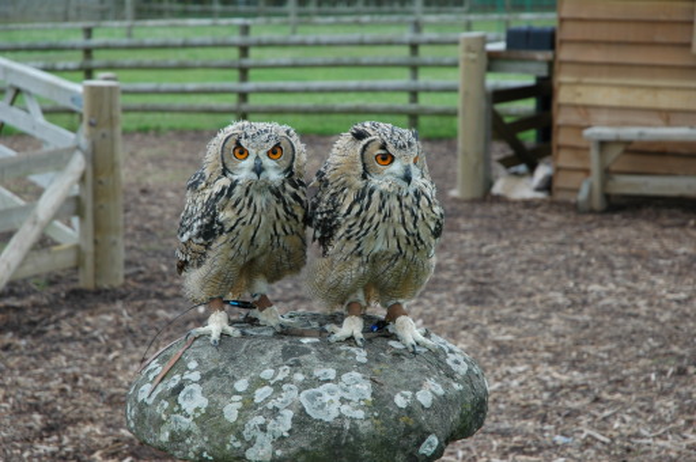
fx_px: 2027
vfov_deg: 13.0
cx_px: 348
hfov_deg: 19.5
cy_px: 231
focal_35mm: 105
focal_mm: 70
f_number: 7.1
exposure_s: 1/200
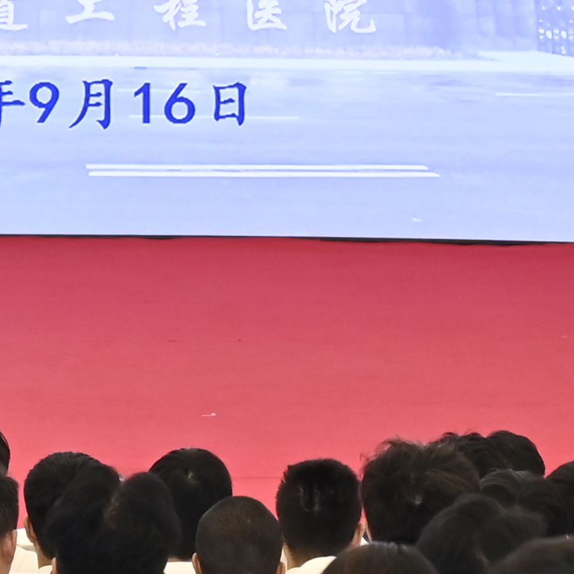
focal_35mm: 266
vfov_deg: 6.5
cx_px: -11
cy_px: -272
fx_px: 4990
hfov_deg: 6.6
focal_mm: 44
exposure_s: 1/200
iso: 1000
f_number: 4
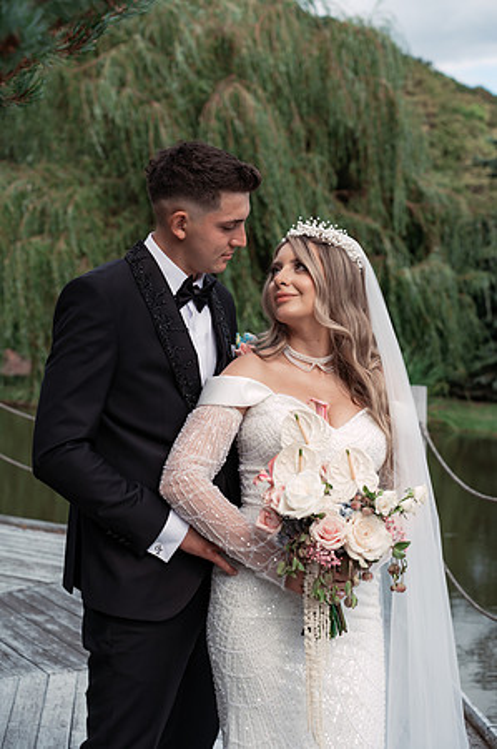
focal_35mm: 64
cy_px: 374
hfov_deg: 21.2
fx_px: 1328
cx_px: 248
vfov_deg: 31.5
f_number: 4.5
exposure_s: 1/500
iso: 160
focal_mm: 64
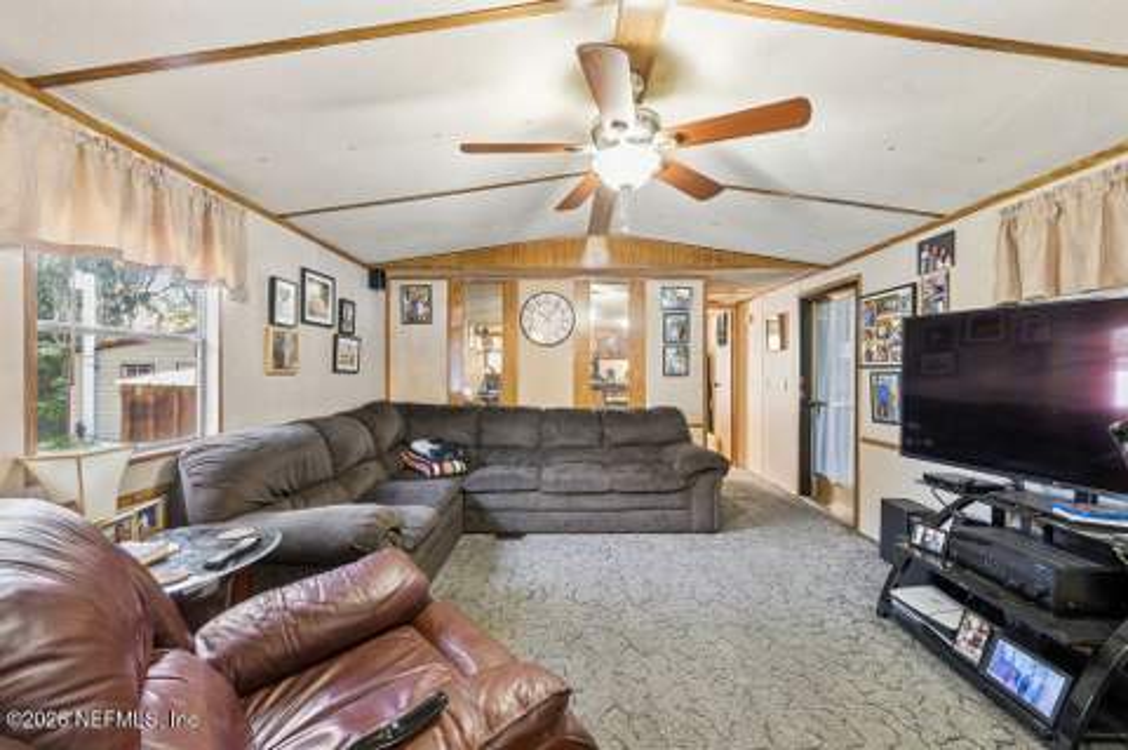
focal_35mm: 14
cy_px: 375
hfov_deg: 104.3
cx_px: 564
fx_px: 438
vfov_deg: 81.1
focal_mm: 14
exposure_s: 1.6
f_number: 14
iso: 400
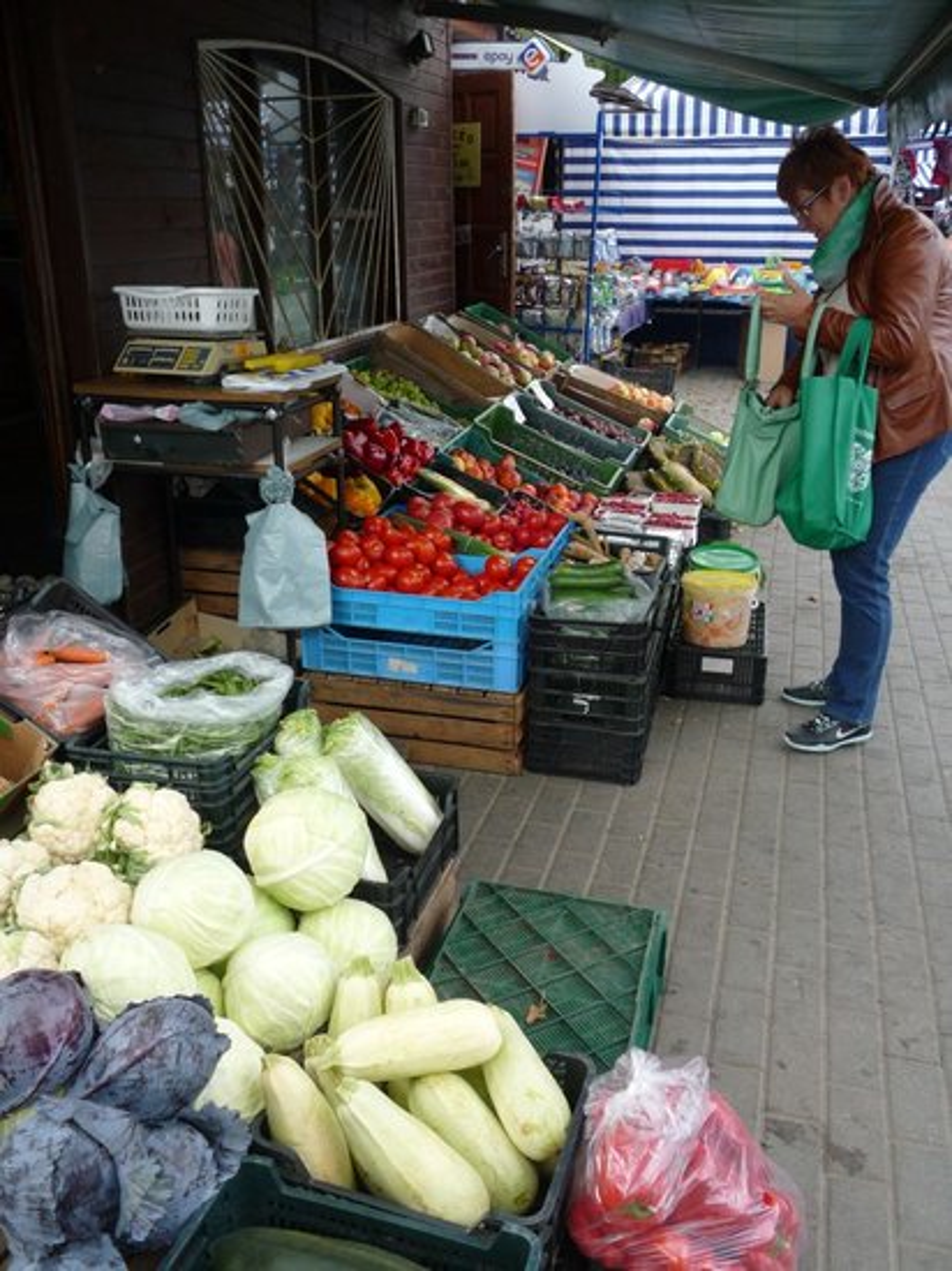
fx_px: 1101
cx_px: 476
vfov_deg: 60.0
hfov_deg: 46.8
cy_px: 636
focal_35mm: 30
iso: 100
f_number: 3.3
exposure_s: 1/160
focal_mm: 5.2
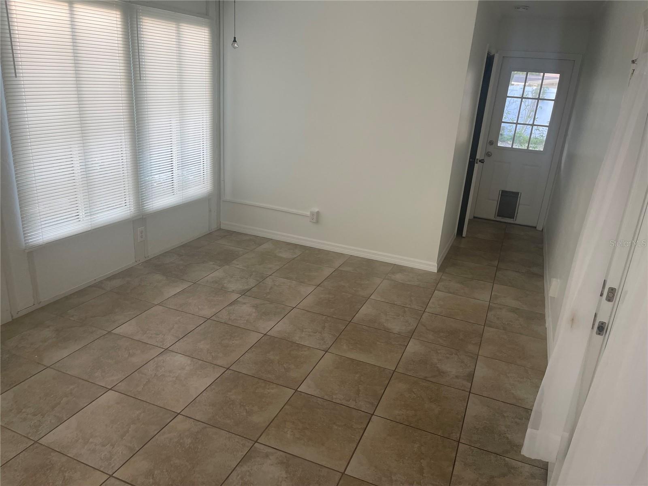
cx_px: 324
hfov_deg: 69.4
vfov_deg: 54.9
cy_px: 243
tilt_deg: -19.7
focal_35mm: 25
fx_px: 468
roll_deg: -4.0
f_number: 1.6
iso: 125
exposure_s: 1/121
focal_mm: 5.1
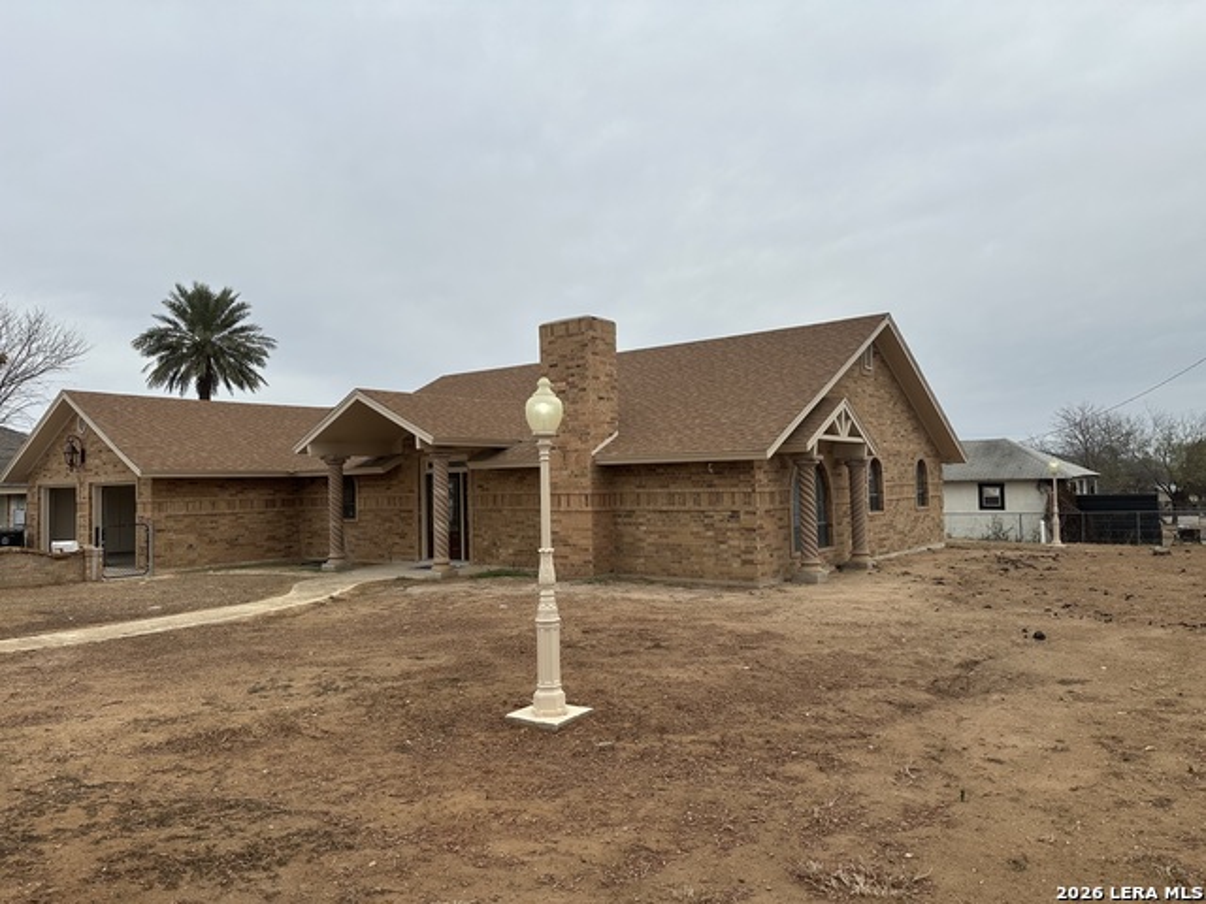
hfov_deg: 71.6
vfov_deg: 56.8
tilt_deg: +2.2
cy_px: 452
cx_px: 603
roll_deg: +0.7
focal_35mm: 24
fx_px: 836
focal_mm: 6.86
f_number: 1.78
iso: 80
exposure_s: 1/4762
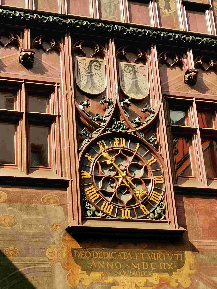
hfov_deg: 18.4
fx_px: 669
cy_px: 144
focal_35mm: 80
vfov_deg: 24.4
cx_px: 108
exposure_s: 1/864
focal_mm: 4.75
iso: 50
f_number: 1.8
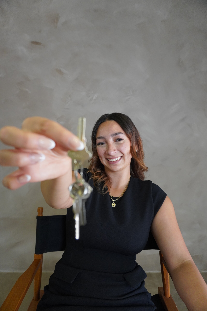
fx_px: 207
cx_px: 104
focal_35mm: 24
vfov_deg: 73.7
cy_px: 156
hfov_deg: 53.1
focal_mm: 16
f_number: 4
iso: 1250
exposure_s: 1/160
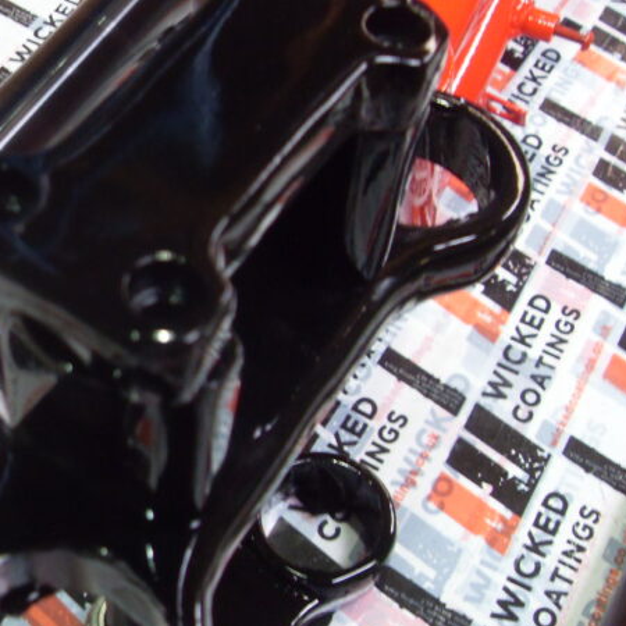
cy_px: 295
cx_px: 122
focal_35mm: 55
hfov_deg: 30.3
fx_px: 1125
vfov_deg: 31.1
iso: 200
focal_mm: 6.3
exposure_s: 1/20
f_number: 2.8
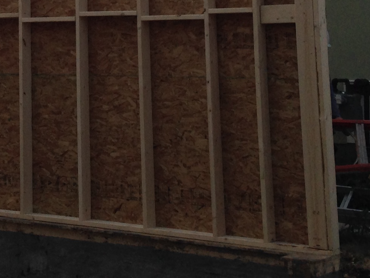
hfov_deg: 17.5
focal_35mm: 109
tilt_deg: +10.2
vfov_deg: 12.9
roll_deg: -1.6
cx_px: -29
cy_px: -125
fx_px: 1165
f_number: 2.4
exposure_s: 1/3876
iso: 50
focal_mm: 4.12
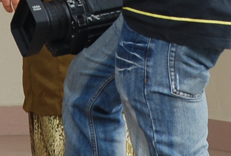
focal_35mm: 816
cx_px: 86
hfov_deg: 2.5
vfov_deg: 1.7
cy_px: -217
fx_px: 5249
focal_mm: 90
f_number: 5.6
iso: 200
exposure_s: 1/100
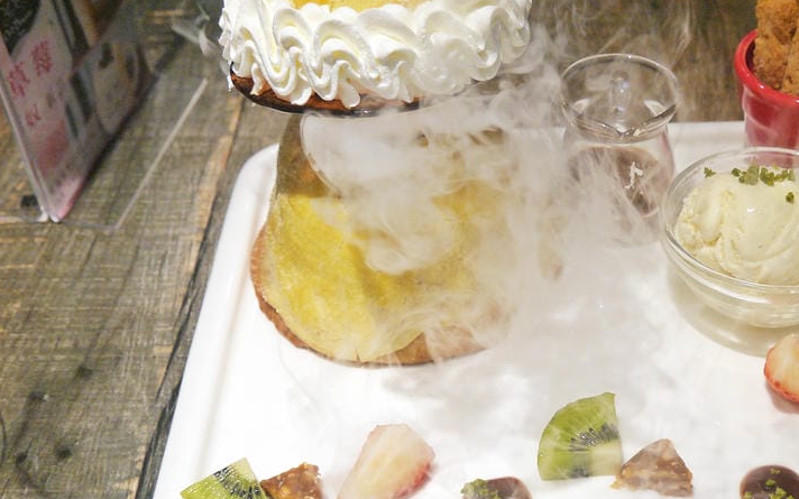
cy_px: 315
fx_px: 1089
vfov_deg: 25.7
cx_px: 577
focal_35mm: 50
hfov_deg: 39.4
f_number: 3.5
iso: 160
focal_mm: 14
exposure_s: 1/125
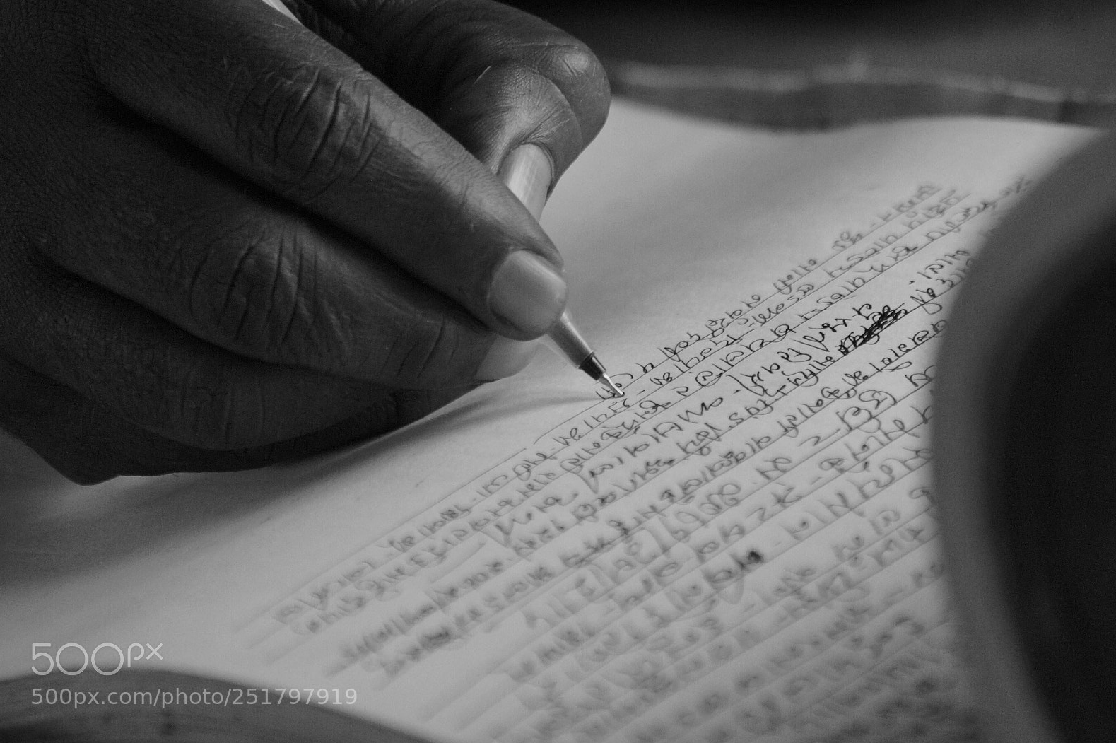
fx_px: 9419
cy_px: 376
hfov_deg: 6.8
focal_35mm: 304
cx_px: 553
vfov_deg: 4.5
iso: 1600
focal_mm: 200
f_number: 5.6
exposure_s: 1/320
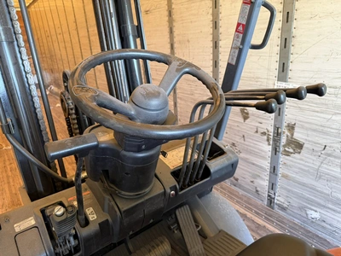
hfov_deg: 71.6
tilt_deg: -19.8
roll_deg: +4.8
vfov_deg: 56.8
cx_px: 170
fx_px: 236
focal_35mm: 24
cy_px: 128
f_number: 1.78
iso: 250
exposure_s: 1/60
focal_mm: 6.76
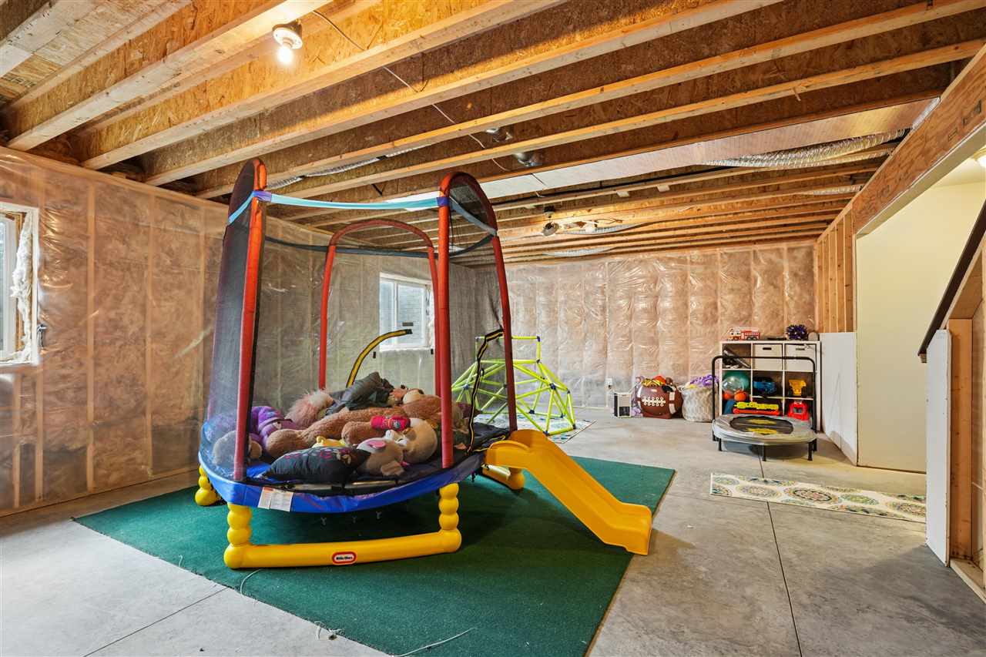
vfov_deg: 73.7
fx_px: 438
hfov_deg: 96.7
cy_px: 328
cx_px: 493
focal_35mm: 16
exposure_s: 1/3.33
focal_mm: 16
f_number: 9
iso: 640
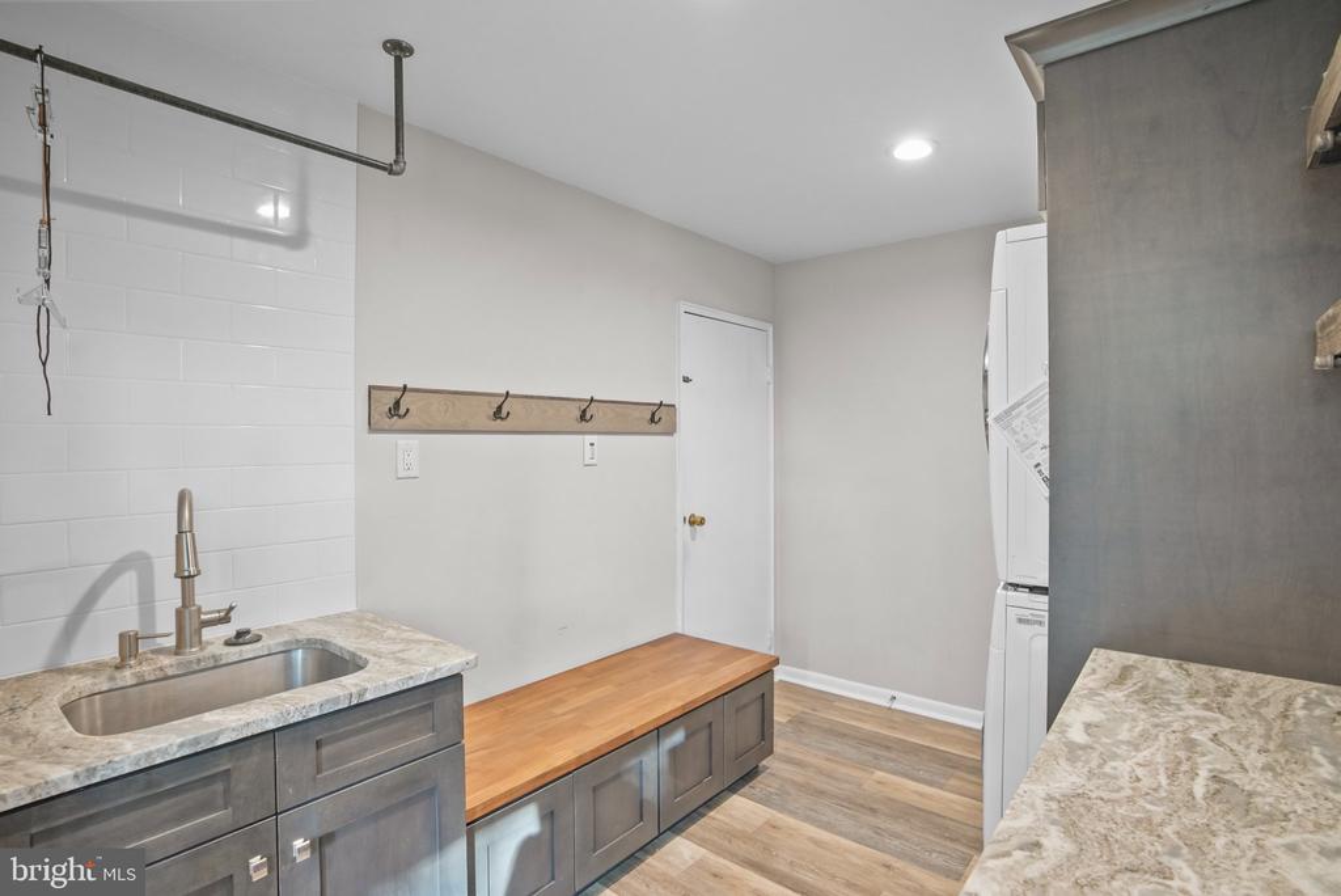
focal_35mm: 17
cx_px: 670
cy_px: 448
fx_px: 634
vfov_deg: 70.5
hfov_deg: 93.2
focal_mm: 17
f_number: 7.1
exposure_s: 1/5
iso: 3200
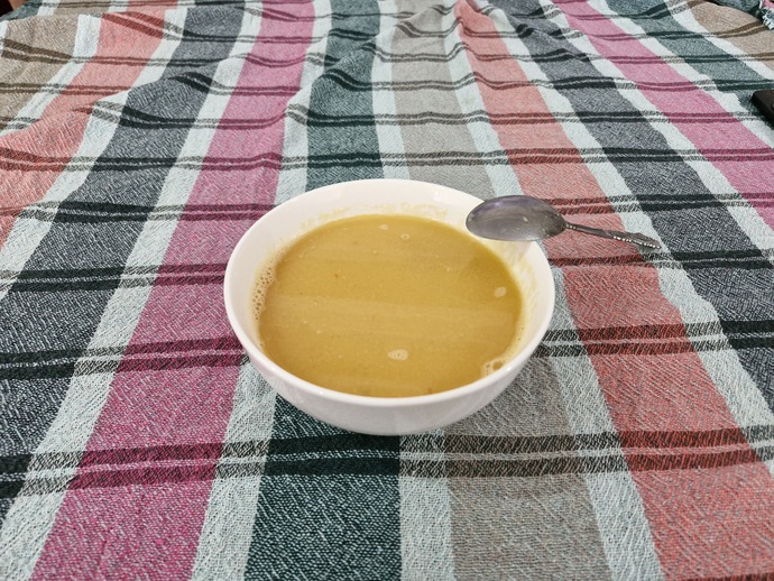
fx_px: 514
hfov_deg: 73.9
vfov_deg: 58.9
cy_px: 290
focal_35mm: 23
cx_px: 387
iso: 640
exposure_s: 1/50
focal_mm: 5.54
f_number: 1.8
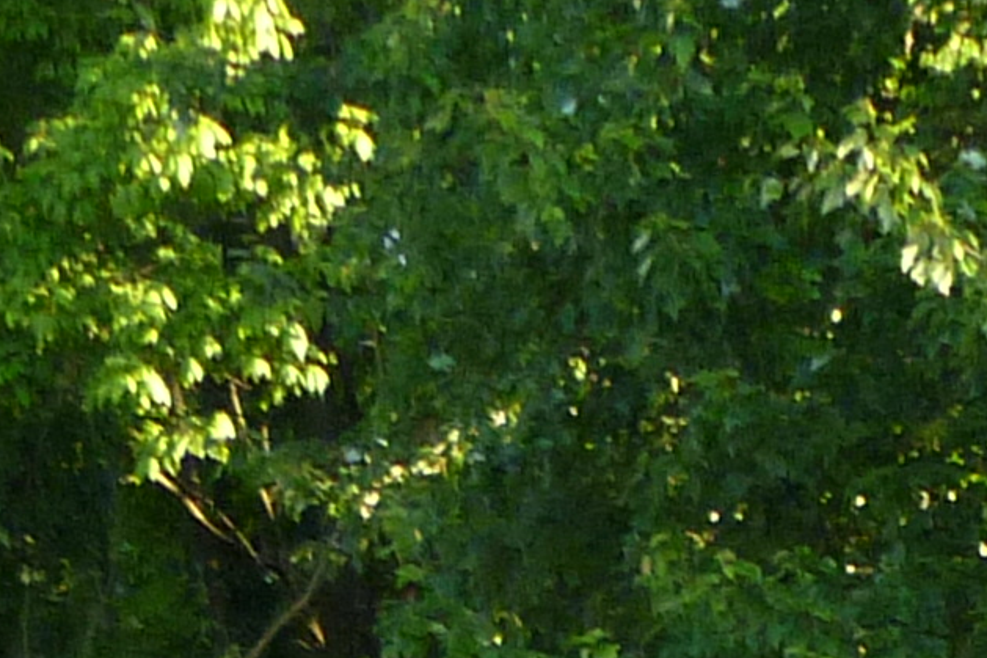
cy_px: 2505
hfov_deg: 10.3
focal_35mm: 200
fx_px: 5482
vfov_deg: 5.9
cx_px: 829
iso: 160
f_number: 3.3
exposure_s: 1/125
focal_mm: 5
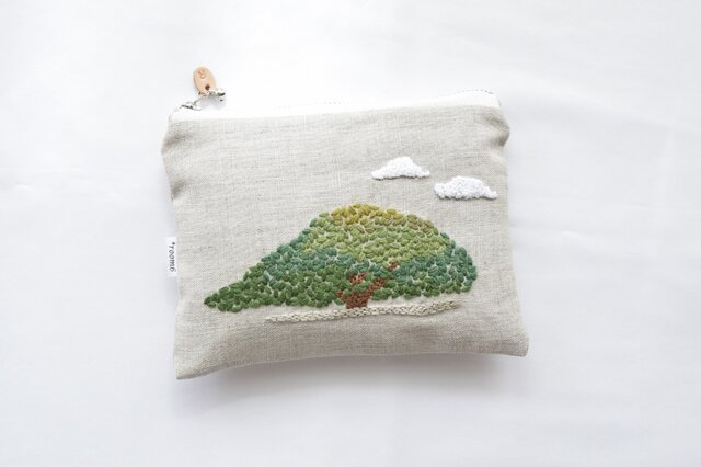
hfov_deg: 24.6
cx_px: 350
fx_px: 1606
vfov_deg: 16.5
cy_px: 234
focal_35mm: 82
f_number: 5.6
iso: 1600
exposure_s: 1/250
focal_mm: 55
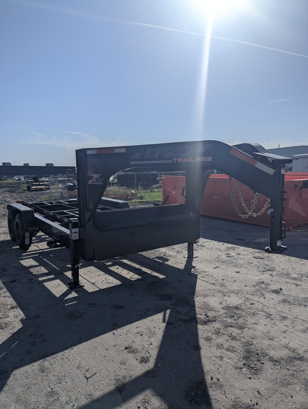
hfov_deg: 56.9
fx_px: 284
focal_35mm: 24
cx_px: 154
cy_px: 204
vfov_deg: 71.5
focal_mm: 6.81
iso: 45
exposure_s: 1/9434
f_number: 1.85
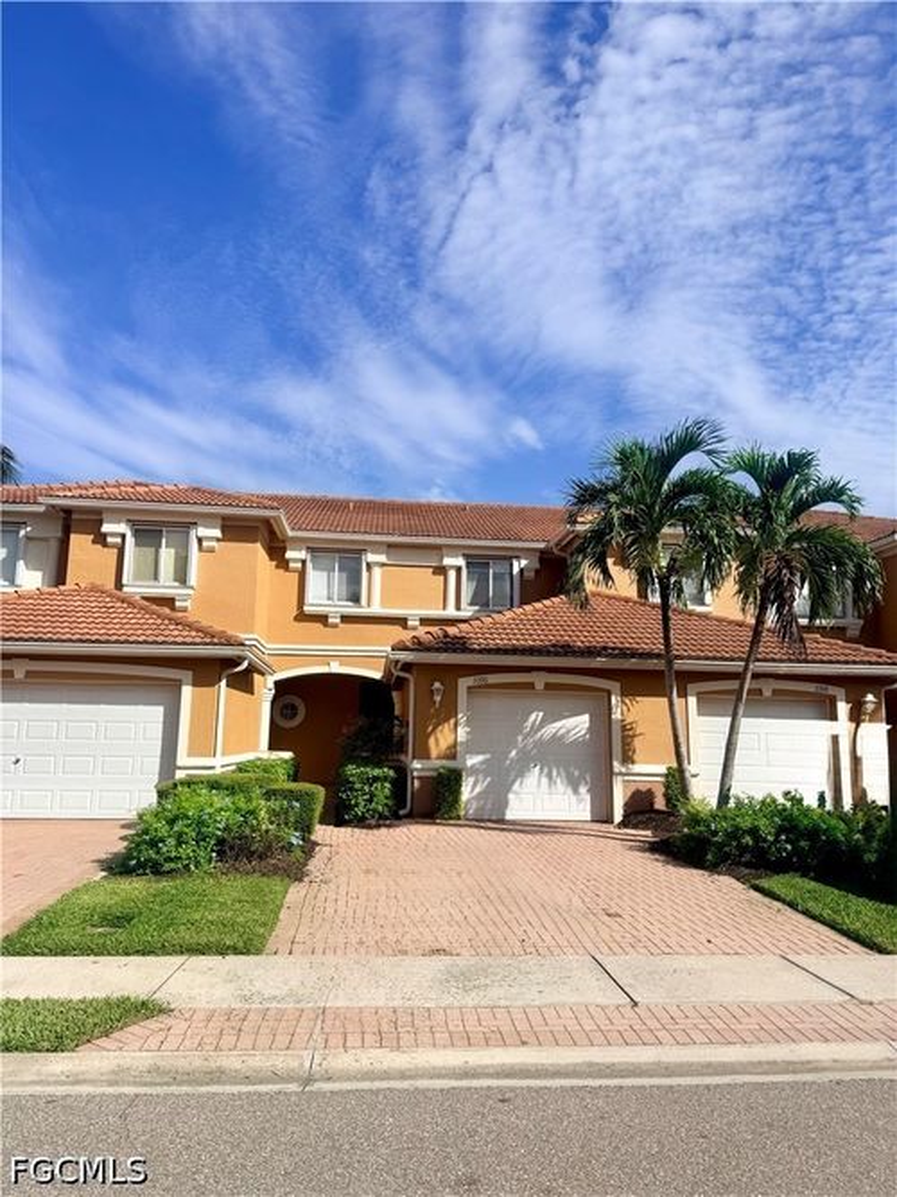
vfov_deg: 71.6
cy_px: 598
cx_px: 448
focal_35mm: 24
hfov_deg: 56.8
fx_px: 829
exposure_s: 1/6711
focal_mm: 6.76
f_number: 1.78
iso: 80
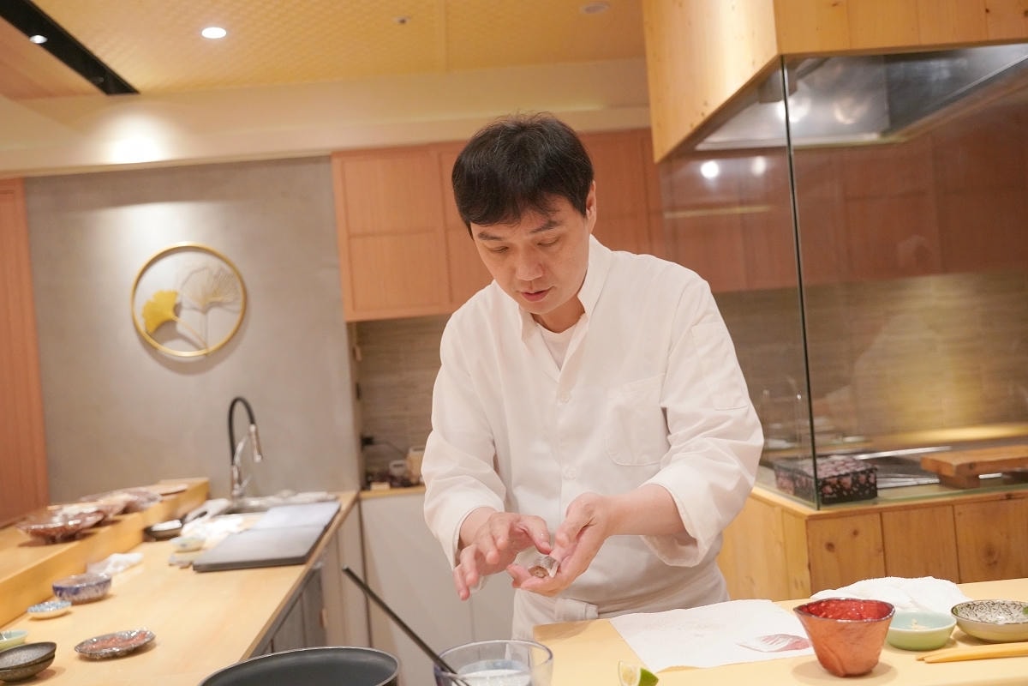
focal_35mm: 36
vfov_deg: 36.9
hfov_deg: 53.1
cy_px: 343
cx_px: 514
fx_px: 1028
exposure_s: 1/160
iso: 4000
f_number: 4
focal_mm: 36
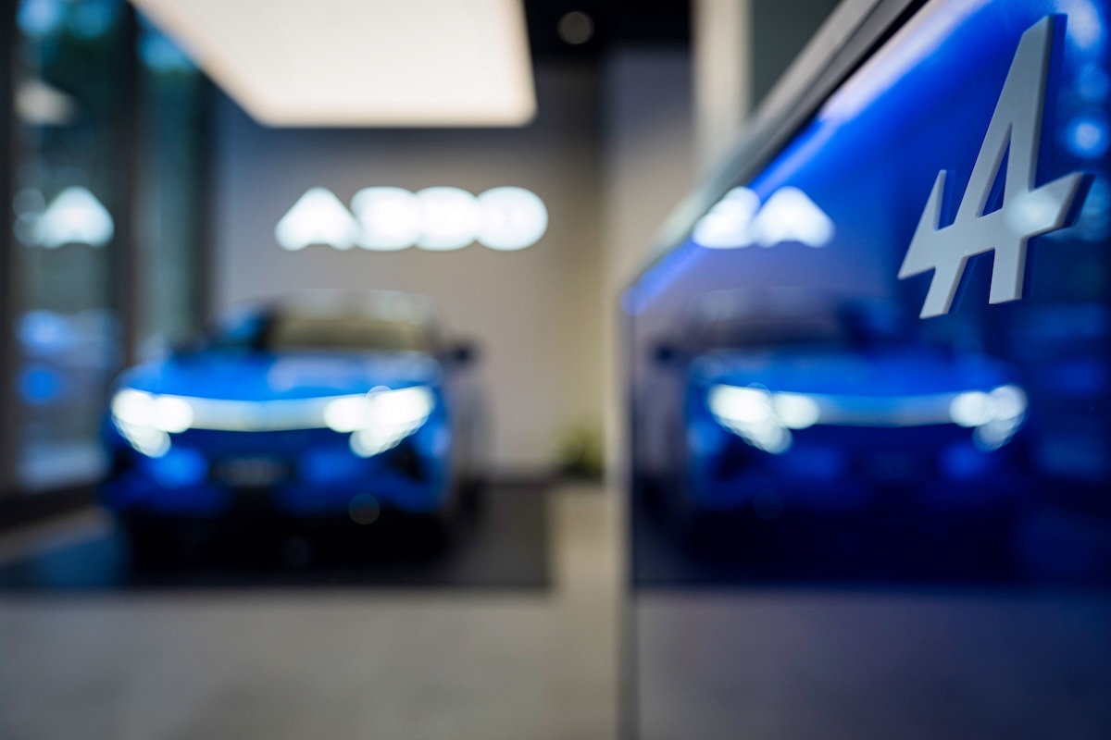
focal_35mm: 35
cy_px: 370
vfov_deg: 37.9
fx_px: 1080
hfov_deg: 54.4
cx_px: 556
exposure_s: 1/160
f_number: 2.8
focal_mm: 35
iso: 800
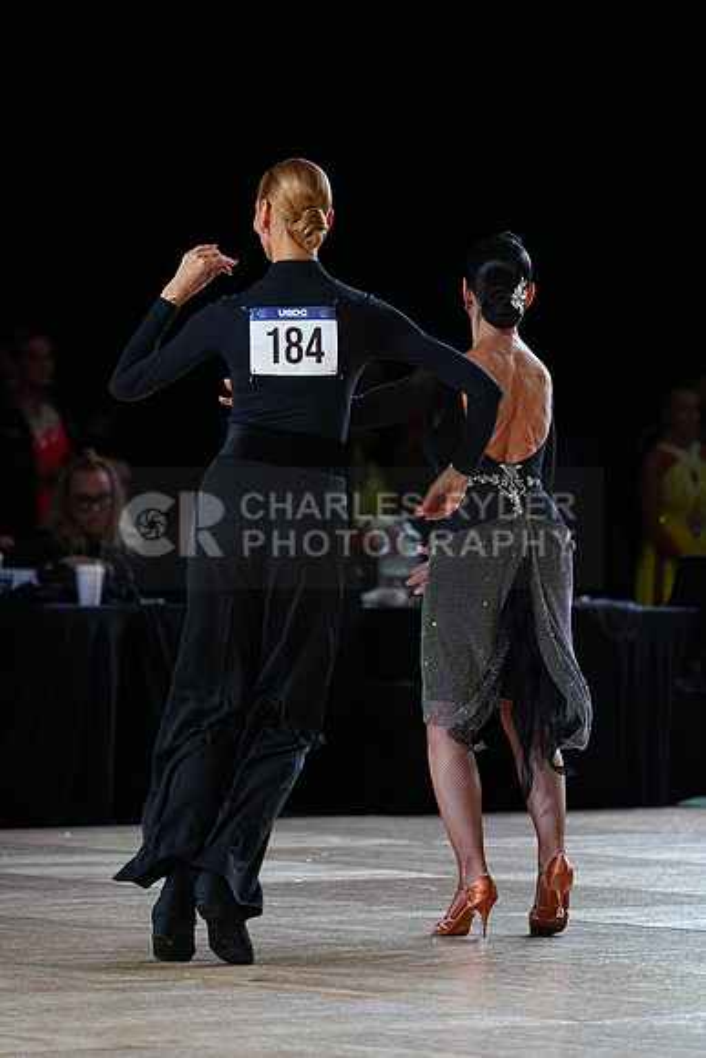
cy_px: 529
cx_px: 353
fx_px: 5879
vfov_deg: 10.3
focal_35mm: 200
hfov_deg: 6.9
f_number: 4
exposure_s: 1/500
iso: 1250
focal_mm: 200
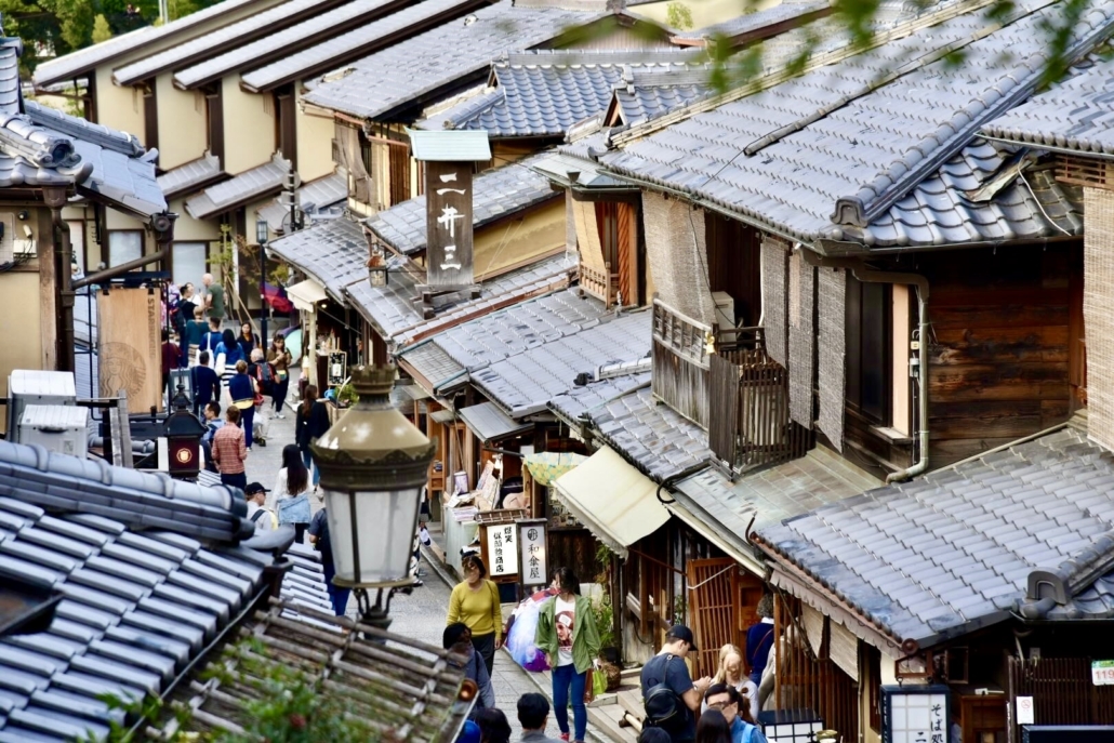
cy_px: 372
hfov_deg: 17.1
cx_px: 557
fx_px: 3714
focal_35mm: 120
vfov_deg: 11.4
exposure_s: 1/125
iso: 400
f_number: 5.6
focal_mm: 120
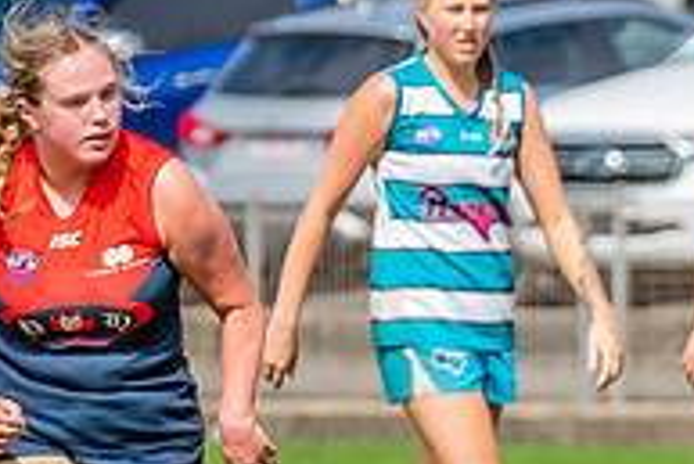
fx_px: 18867
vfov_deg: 1.4
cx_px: 1202
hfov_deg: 2.1
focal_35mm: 978
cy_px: 527
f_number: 10
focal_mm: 280
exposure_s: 1/1600
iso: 800
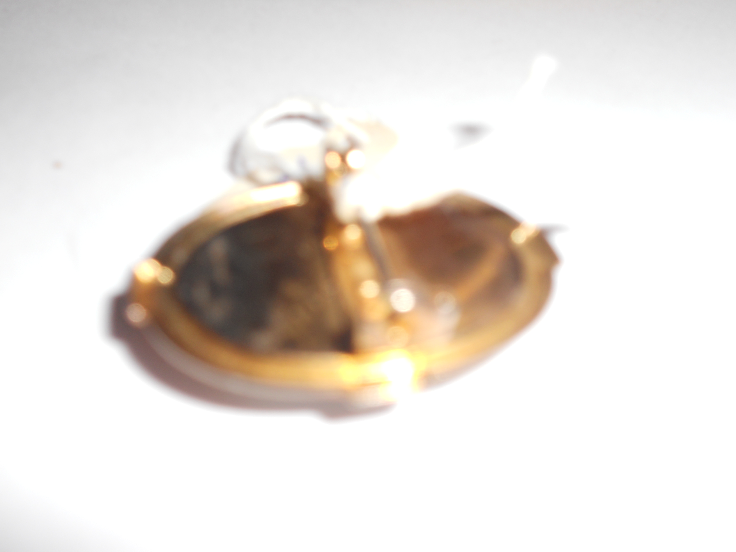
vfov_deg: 37.7
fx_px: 808
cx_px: 368
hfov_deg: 49.0
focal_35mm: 38
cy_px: 276
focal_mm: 6.9
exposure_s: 1/30
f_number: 9.8
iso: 80
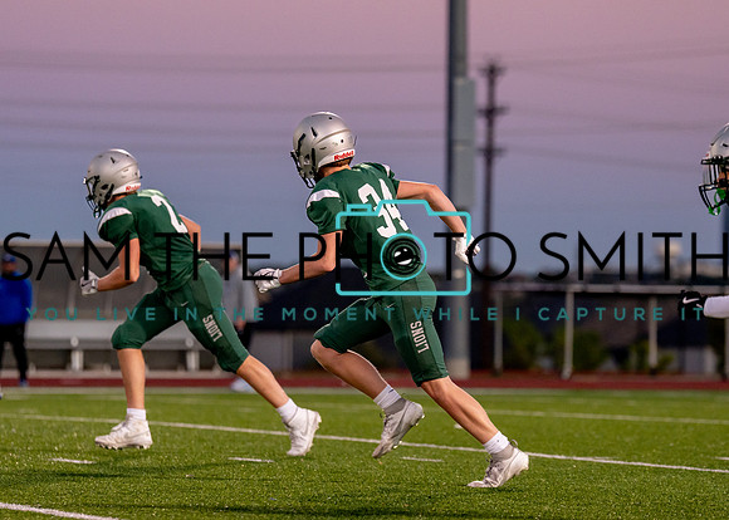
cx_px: 385
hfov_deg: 9.3
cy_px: 261
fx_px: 4468
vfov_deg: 6.7
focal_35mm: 216
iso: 1000
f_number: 2.8
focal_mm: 141
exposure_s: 1/1000
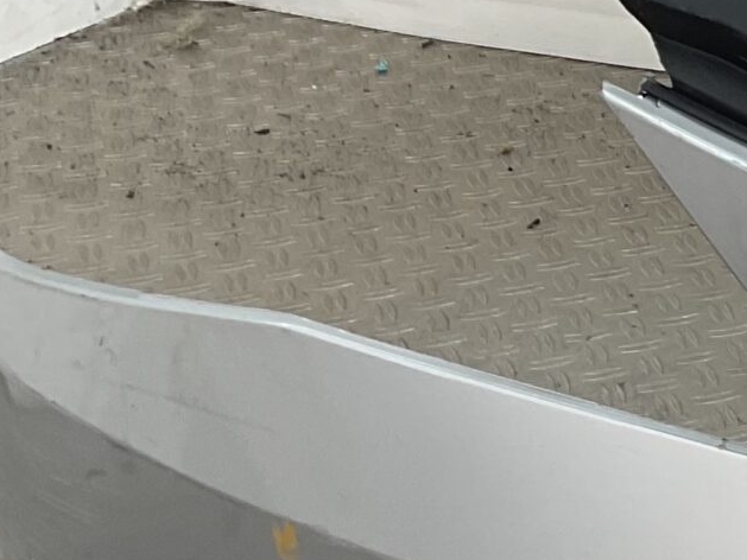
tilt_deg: -33.1
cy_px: 555
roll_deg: -2.3
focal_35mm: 118
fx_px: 2547
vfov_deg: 12.4
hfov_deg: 14.2
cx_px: 1449
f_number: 1.8
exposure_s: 1/152
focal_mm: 3
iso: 16
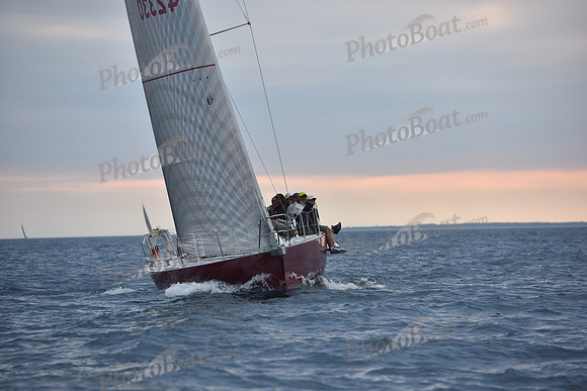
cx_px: 294
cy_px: 196
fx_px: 3262
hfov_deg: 10.3
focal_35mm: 200
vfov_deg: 6.9
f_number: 5.6
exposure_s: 1/800
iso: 400
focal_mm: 200
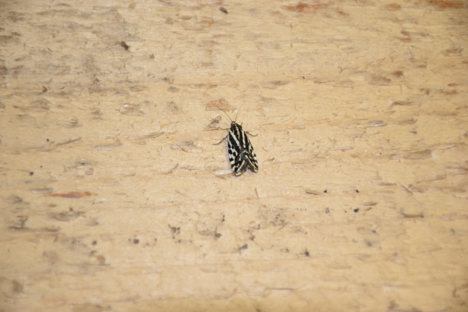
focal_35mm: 210
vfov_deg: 6.5
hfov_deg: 9.8
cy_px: 156
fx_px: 2730
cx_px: 234
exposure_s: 1/100
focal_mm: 140
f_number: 5.6
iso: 500
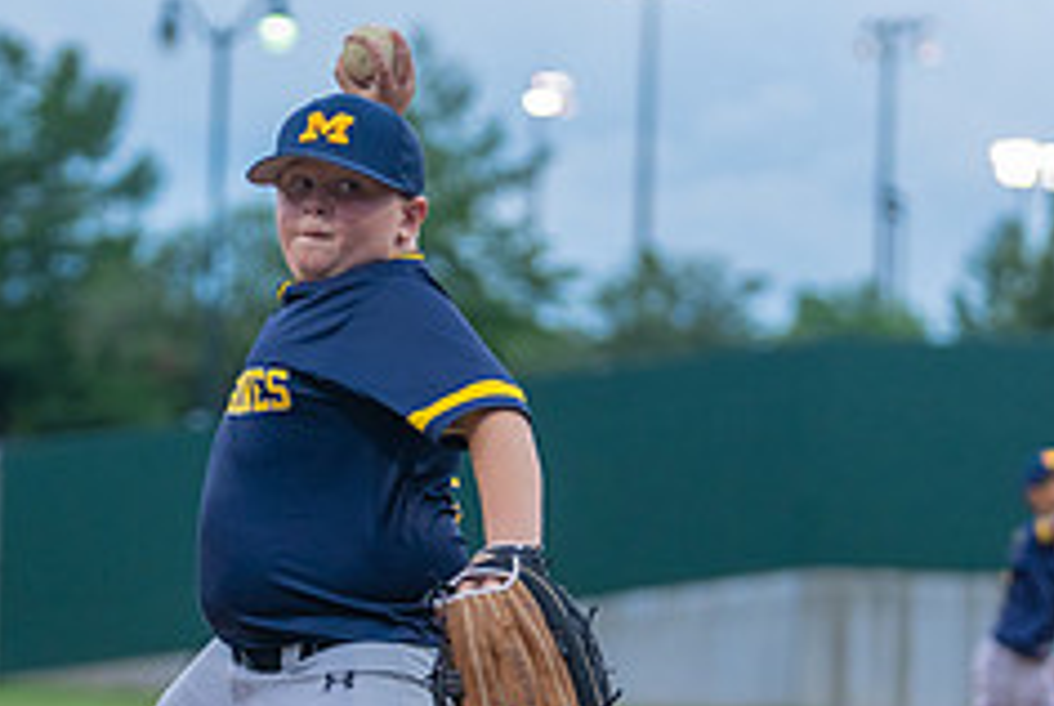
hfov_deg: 9.3
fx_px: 6478
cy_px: 485
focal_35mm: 221
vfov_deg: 6.2
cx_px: 255
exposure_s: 1/1000
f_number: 2.8
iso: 1250
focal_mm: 90
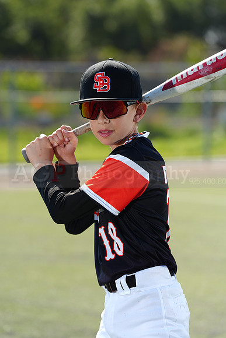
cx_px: 113
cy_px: 169
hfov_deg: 6.9
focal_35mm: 200
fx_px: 1882
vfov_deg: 10.3
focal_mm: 200
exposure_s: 1/250
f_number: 5
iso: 64
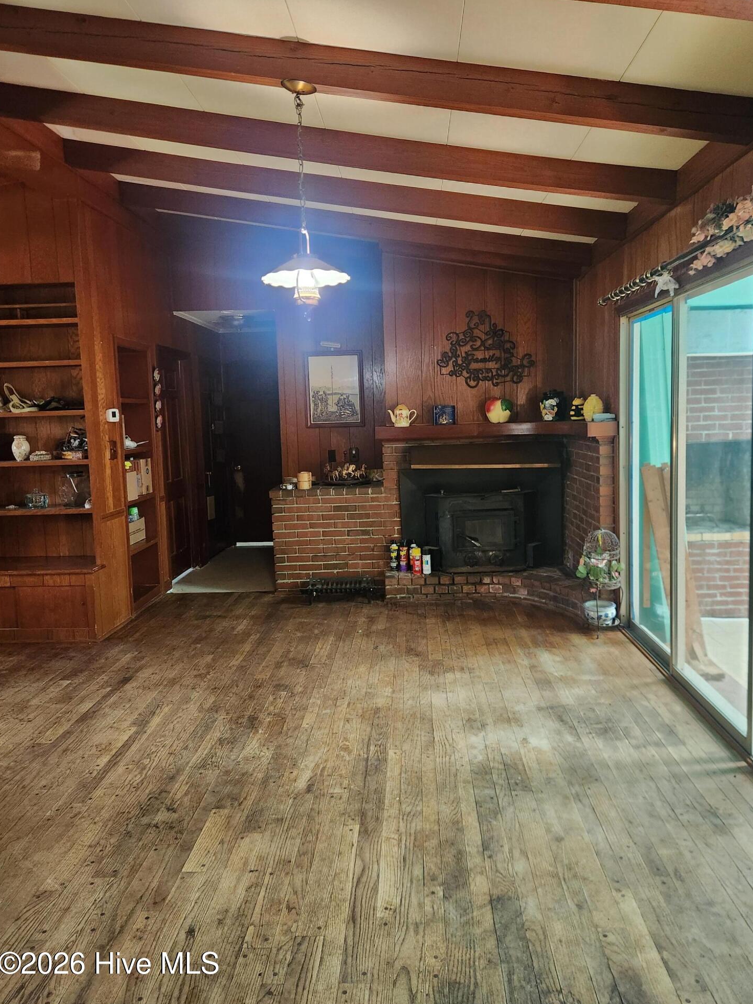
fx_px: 696
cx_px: 389
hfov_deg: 56.8
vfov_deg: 71.6
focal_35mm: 24
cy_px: 488
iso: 800
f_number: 1.8
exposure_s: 1/120
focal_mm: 5.4
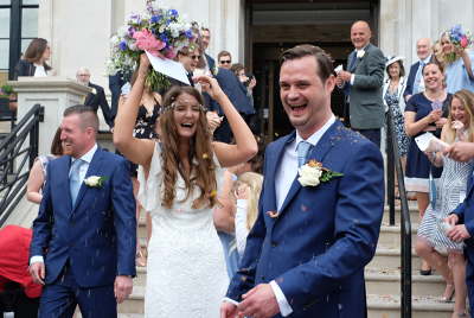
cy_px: 159
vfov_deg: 25.6
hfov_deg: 37.5
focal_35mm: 53
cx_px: 237
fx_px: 699
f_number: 5.6
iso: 320
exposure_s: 1/180
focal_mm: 35
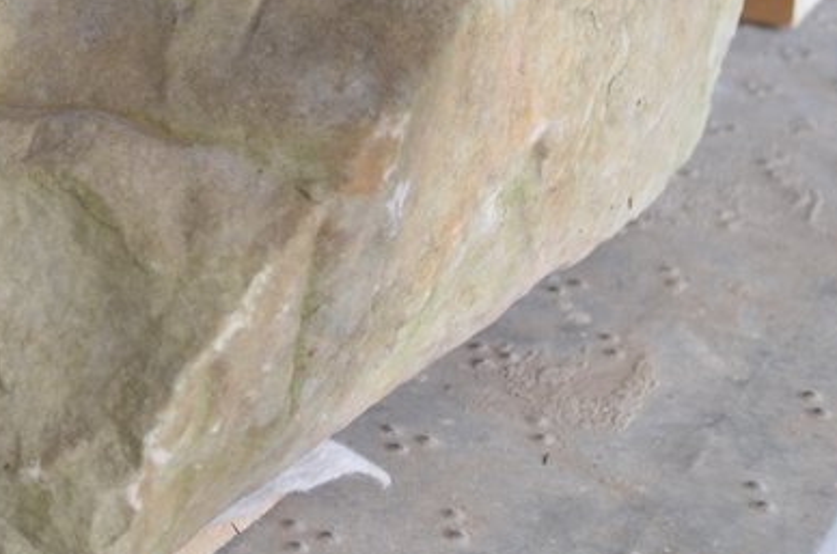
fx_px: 1972
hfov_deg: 23.2
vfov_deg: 15.6
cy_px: -45
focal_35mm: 85
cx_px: 50
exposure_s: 1/30
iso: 1400
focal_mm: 22
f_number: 3.8
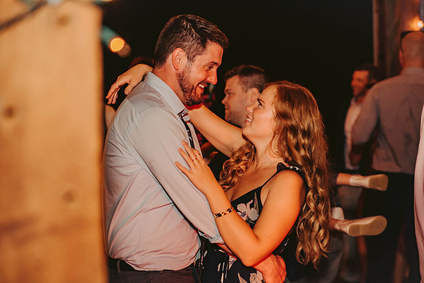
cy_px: 142
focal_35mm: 75
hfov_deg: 27.0
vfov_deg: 18.2
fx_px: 883
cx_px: 212
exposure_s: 1/125
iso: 1250
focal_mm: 75
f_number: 2.8
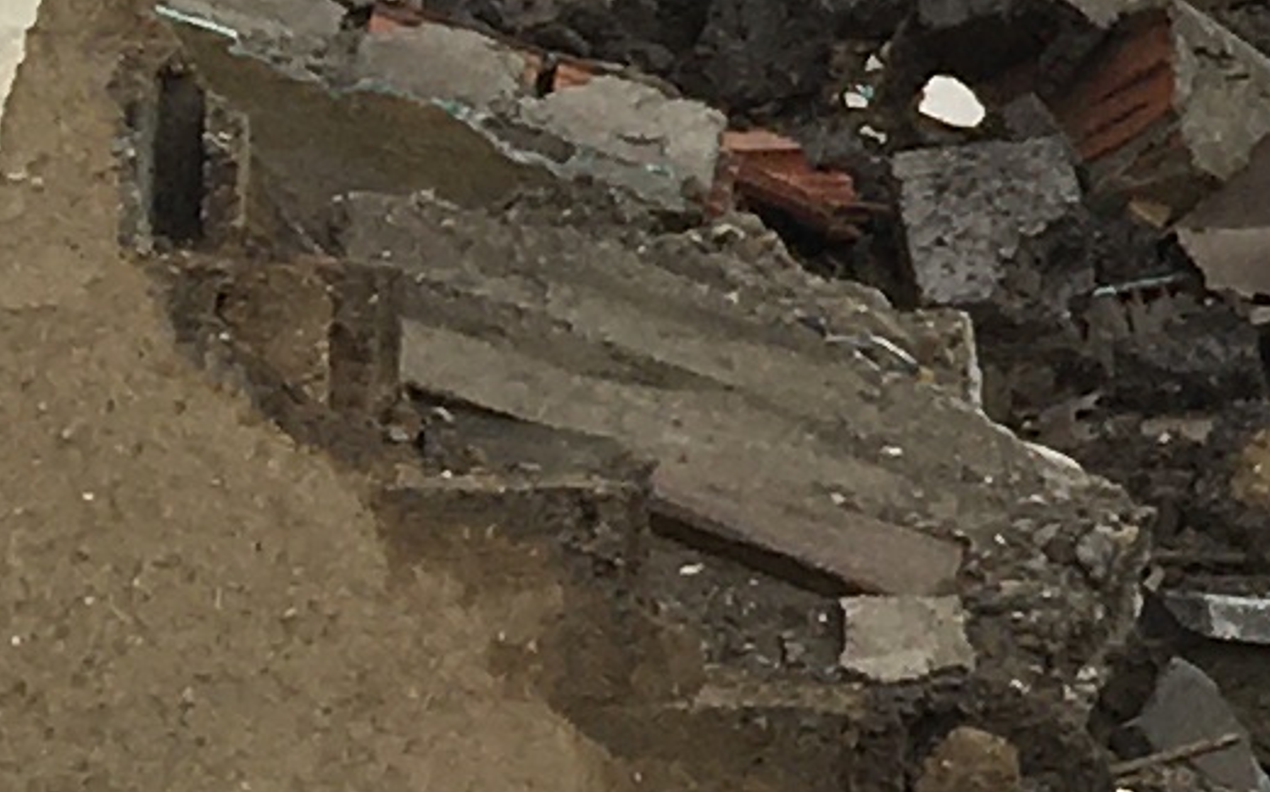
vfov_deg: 5.5
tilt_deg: +1.0
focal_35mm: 238
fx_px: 8233
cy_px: -300
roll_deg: +1.5
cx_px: 3839
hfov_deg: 7.7
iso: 25
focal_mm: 4.15
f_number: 2.2
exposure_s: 1/739
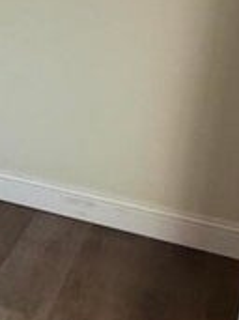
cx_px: -463
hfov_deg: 11.3
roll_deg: -2.4
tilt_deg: -7.9
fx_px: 774
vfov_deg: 22.6
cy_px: 19
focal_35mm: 84
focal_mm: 2.22
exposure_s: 1/60
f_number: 2.2
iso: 160
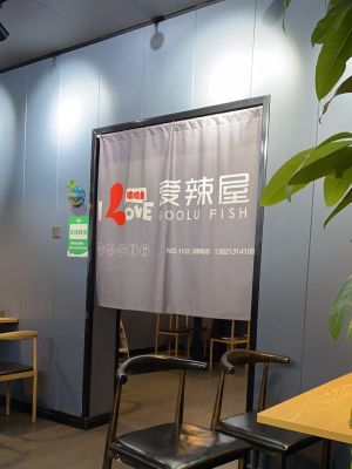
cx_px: 176
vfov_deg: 60.0
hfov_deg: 46.8
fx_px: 407
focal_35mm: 30
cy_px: 234
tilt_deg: -2.0
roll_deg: -3.0
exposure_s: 1/50
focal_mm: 4.25
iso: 160
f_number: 1.8
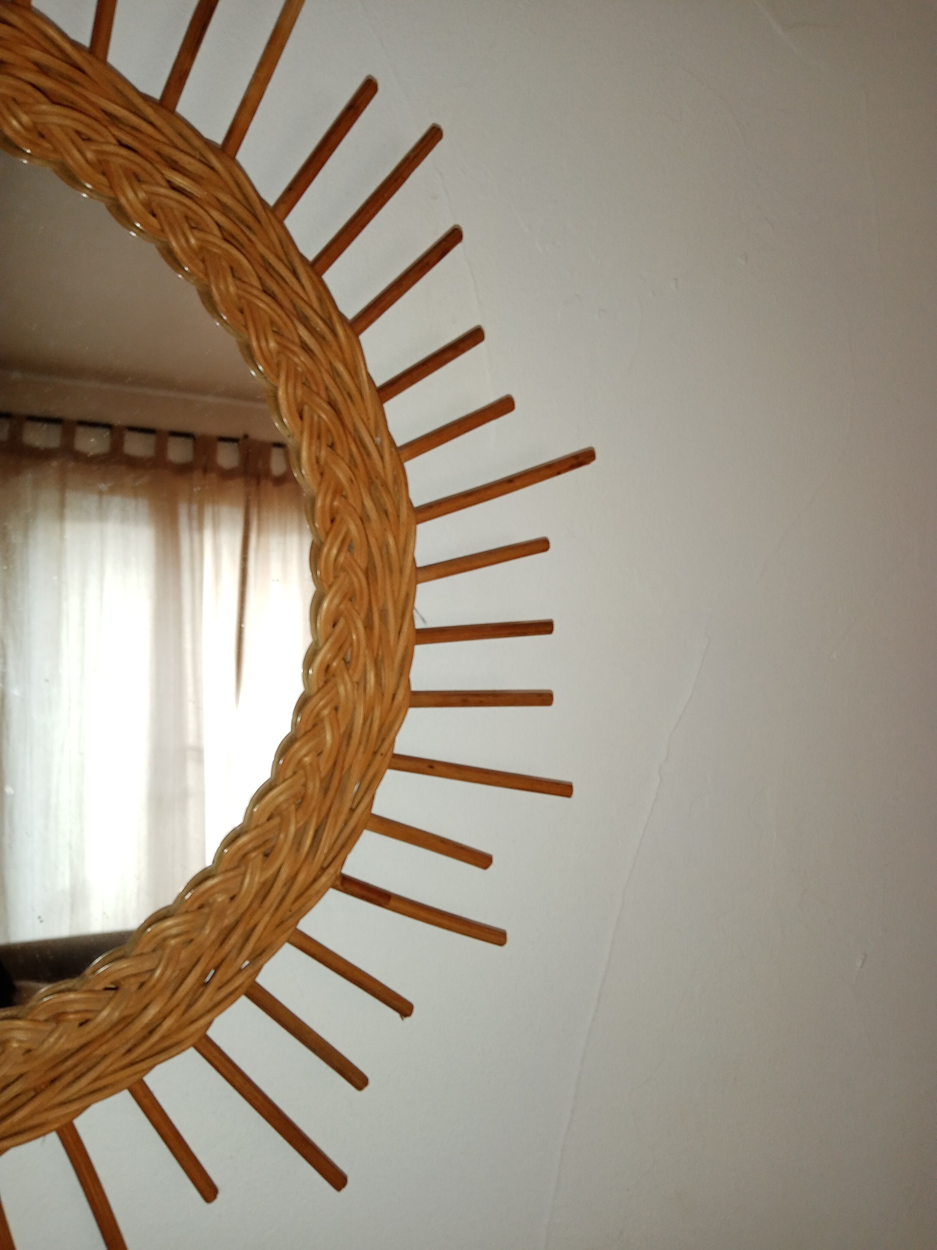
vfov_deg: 67.3
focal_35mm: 26
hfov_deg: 53.1
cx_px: 468
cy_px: 625
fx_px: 938
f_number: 1.8
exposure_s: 1/33.3
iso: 116
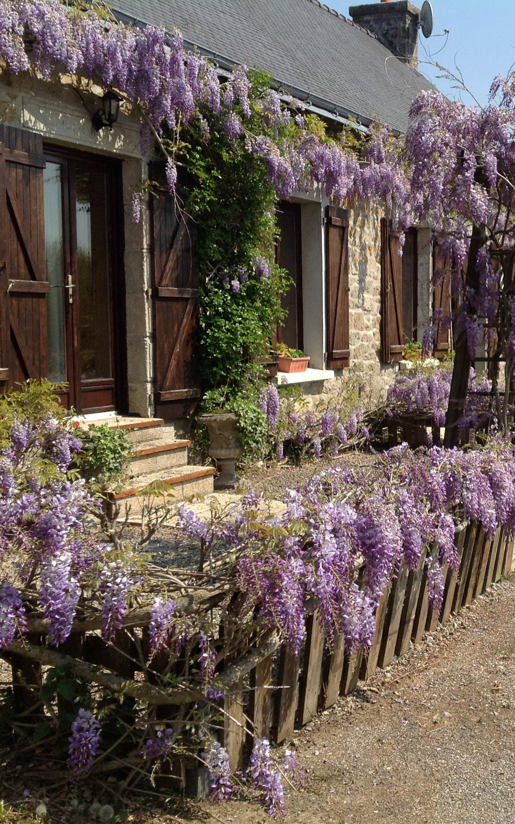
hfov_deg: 24.9
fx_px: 1123
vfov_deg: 40.3
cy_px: 413
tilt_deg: -4.4
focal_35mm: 50
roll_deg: +0.5
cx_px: 478
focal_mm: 4.28
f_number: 2.4
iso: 50
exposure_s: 1/1439
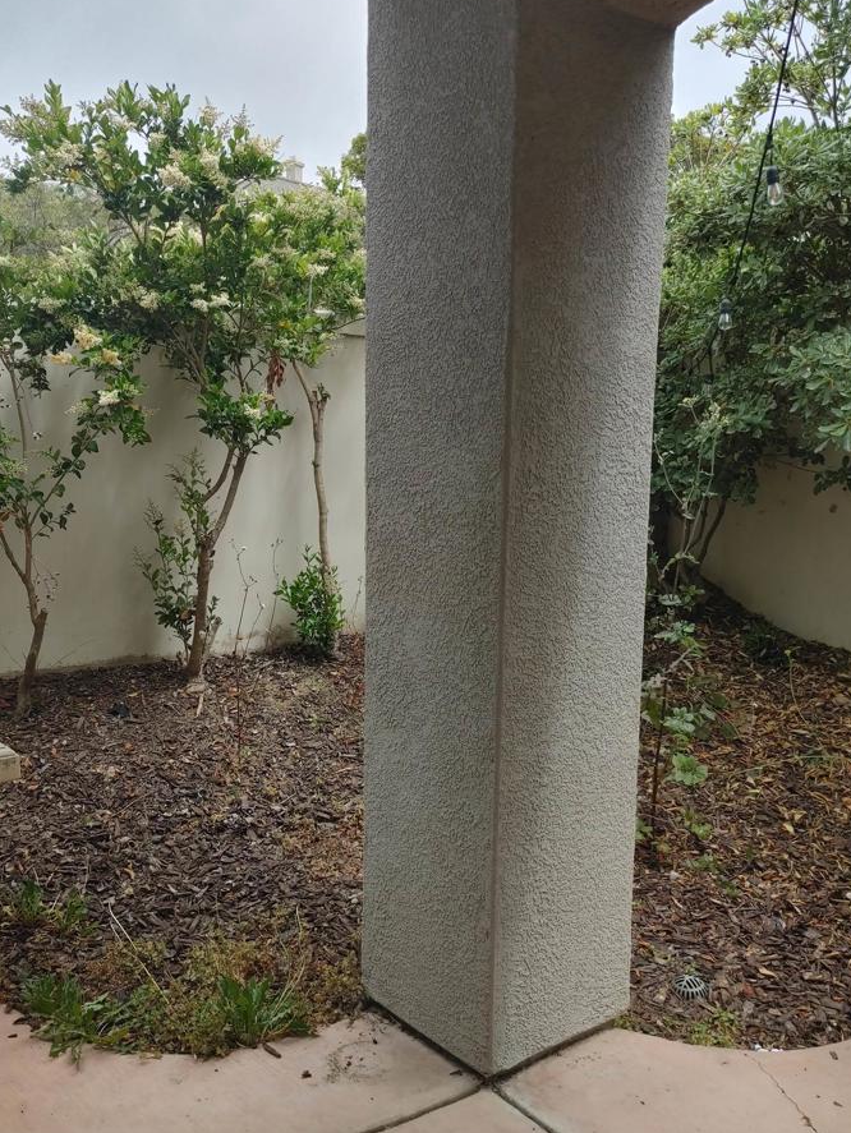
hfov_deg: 46.8
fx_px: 983
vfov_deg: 59.9
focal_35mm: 30
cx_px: 399
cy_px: 614
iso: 50
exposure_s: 1/893
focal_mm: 5.58
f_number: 1.8
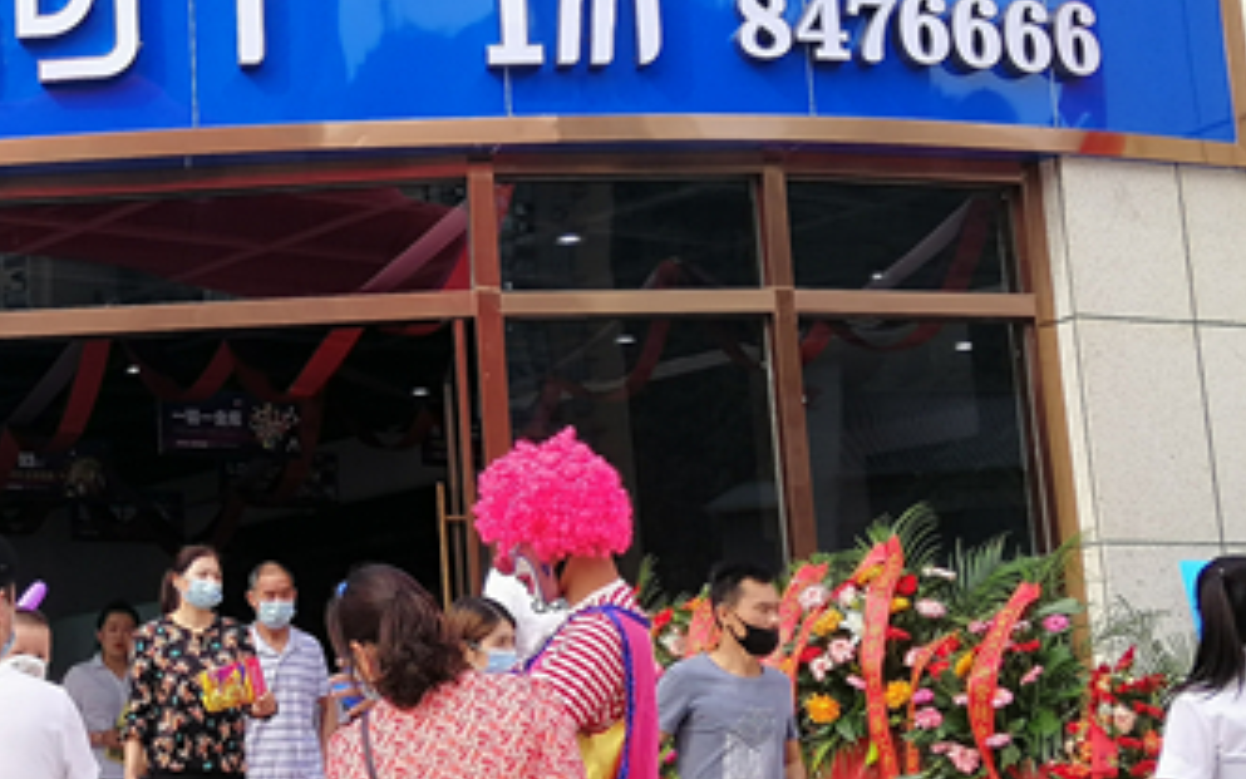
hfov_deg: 24.7
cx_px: 203
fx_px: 2785
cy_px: 230
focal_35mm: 82
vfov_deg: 15.9
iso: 50
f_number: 2.2
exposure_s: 1/290
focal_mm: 3.81
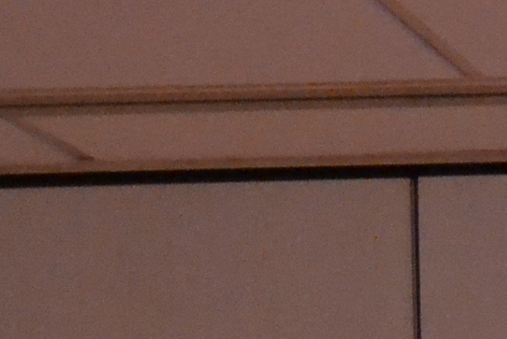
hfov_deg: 8.2
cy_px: 988
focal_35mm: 200
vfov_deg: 6.3
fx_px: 2817
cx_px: 1674
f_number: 3.5
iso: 3200
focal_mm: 20
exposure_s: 1/50
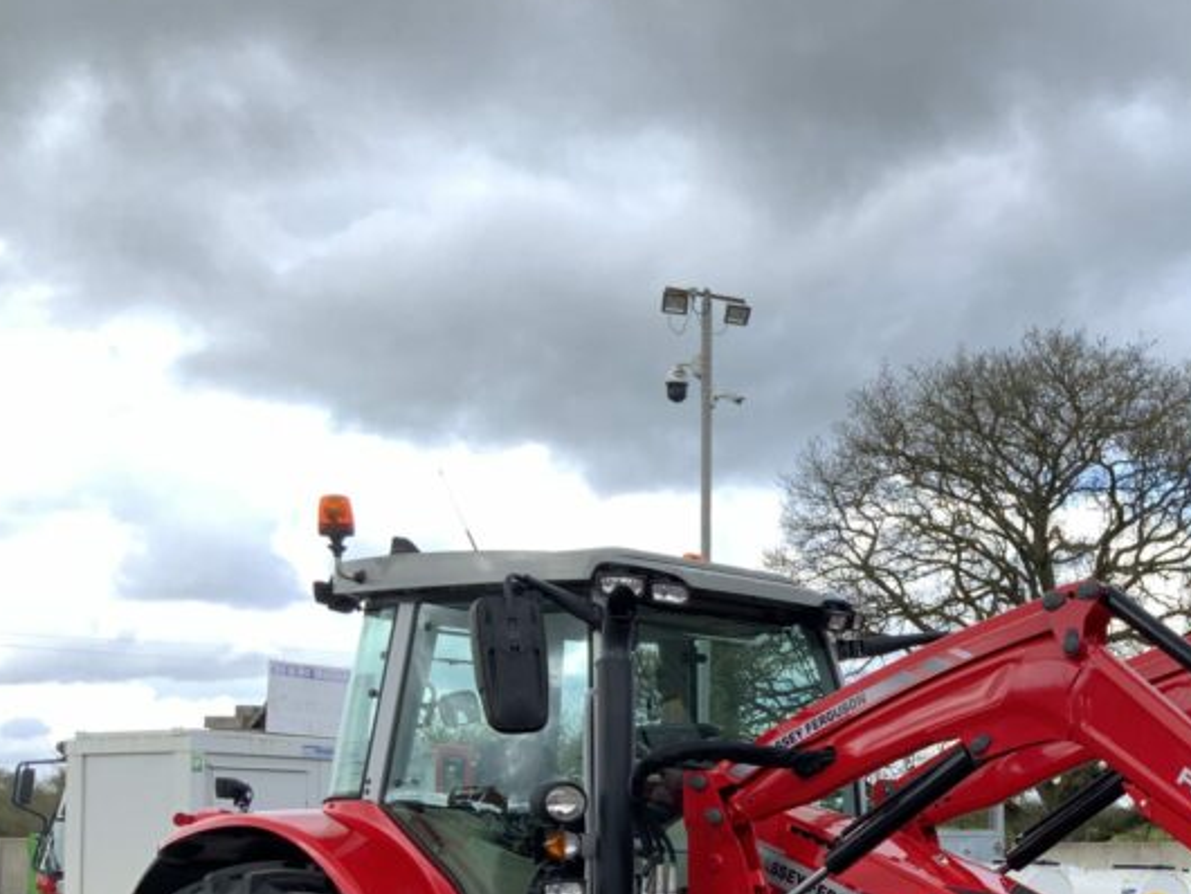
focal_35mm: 56
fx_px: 1928
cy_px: 795
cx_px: 1115
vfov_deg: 25.4
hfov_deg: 32.3
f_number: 1.8
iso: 16
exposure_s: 1/151
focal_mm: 3
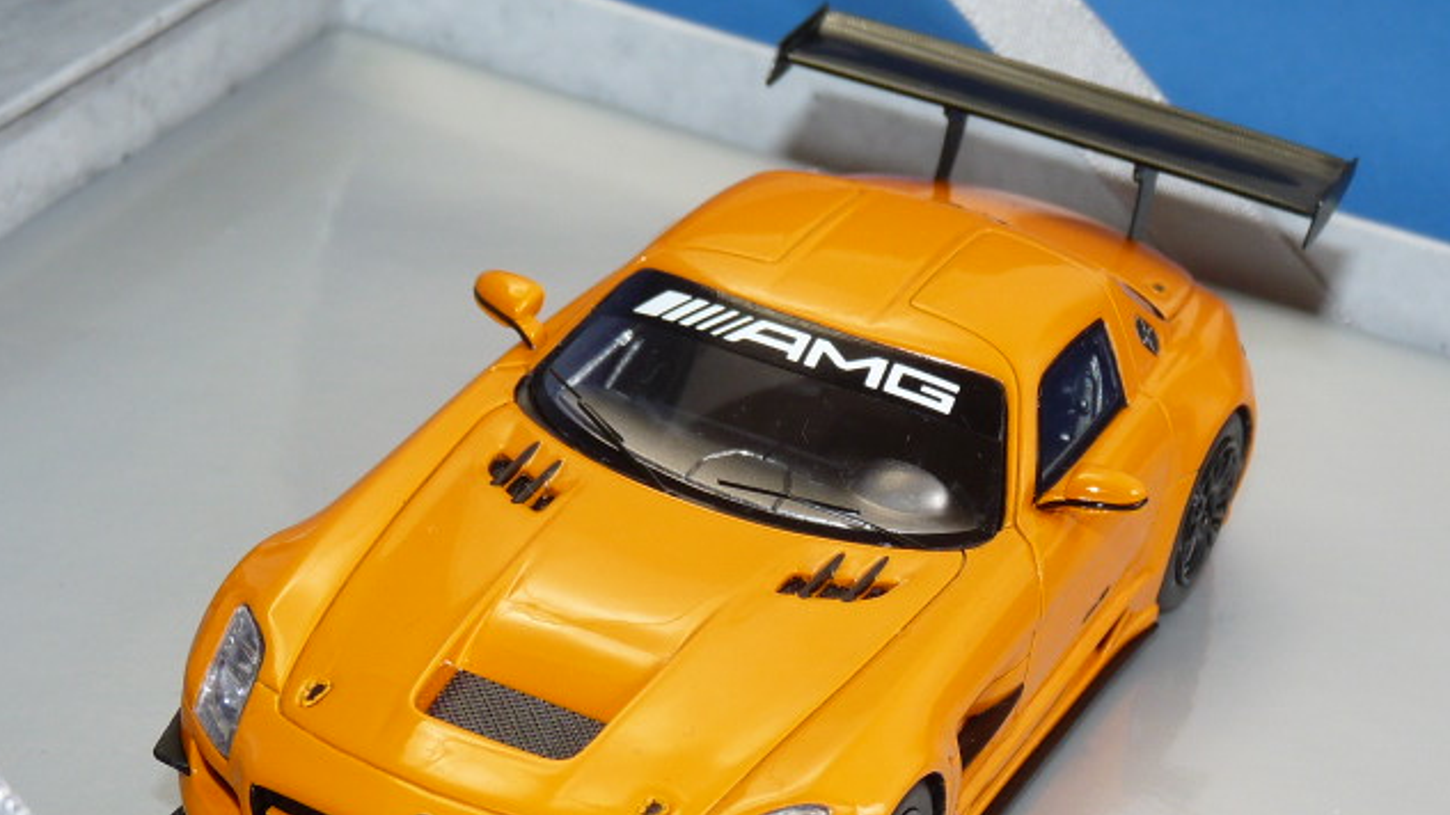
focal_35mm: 108
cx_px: 719
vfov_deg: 11.2
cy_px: 543
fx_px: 4152
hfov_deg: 19.8
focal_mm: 9.8
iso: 100
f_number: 3.2
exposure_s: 1/30
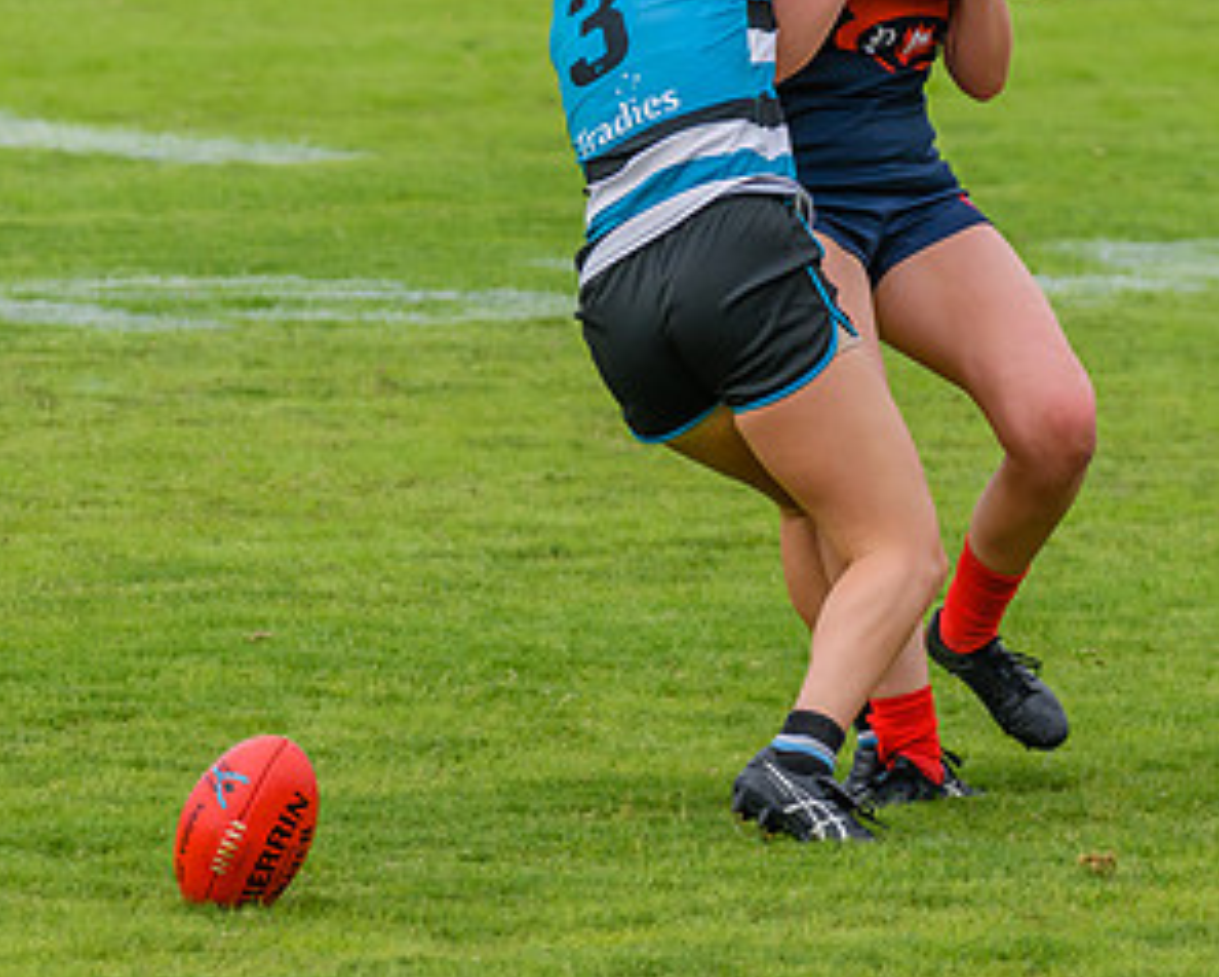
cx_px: 580
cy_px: 471
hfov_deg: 3.4
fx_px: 20433
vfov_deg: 2.7
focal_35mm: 566
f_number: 6.3
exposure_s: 1/2000
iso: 800
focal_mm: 210
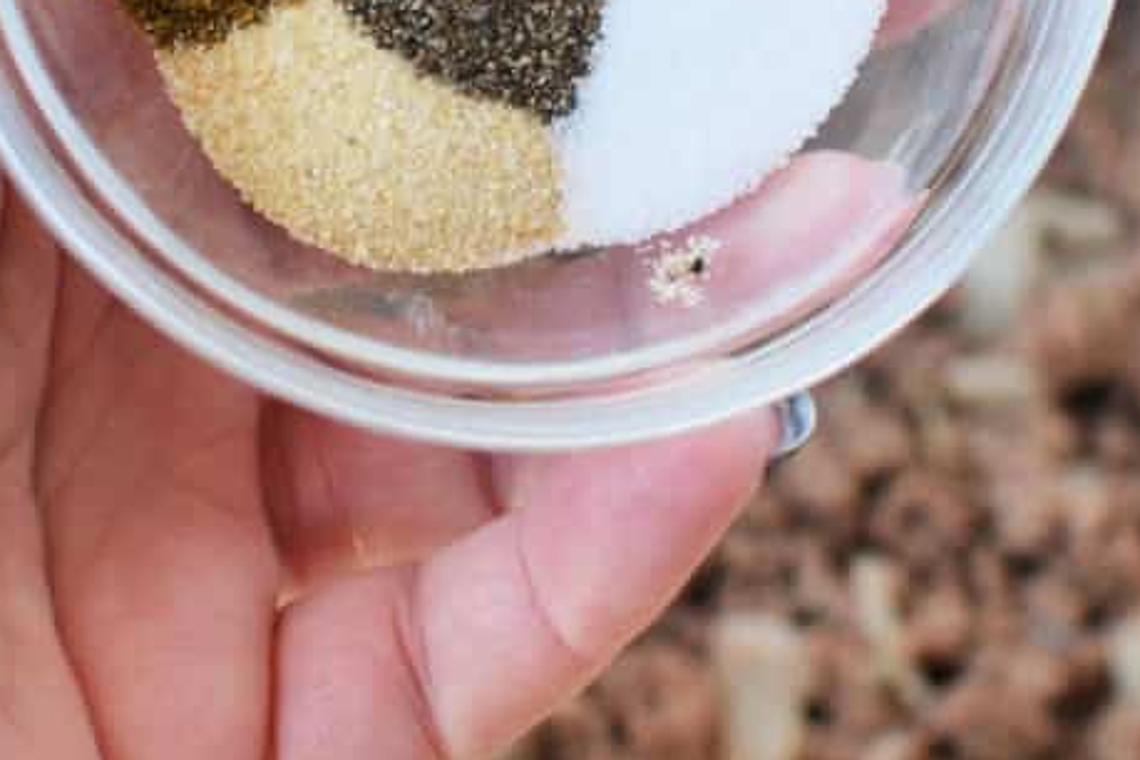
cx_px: 512
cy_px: 10
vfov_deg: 9.9
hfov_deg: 14.9
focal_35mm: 137
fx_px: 4348
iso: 400
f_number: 4.5
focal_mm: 35
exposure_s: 1/80
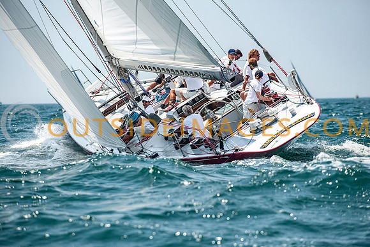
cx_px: 185
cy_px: 124
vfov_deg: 6.7
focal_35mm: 204
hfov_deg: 10.1
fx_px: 2100
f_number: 5
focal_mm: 200
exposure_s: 1/3200
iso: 320
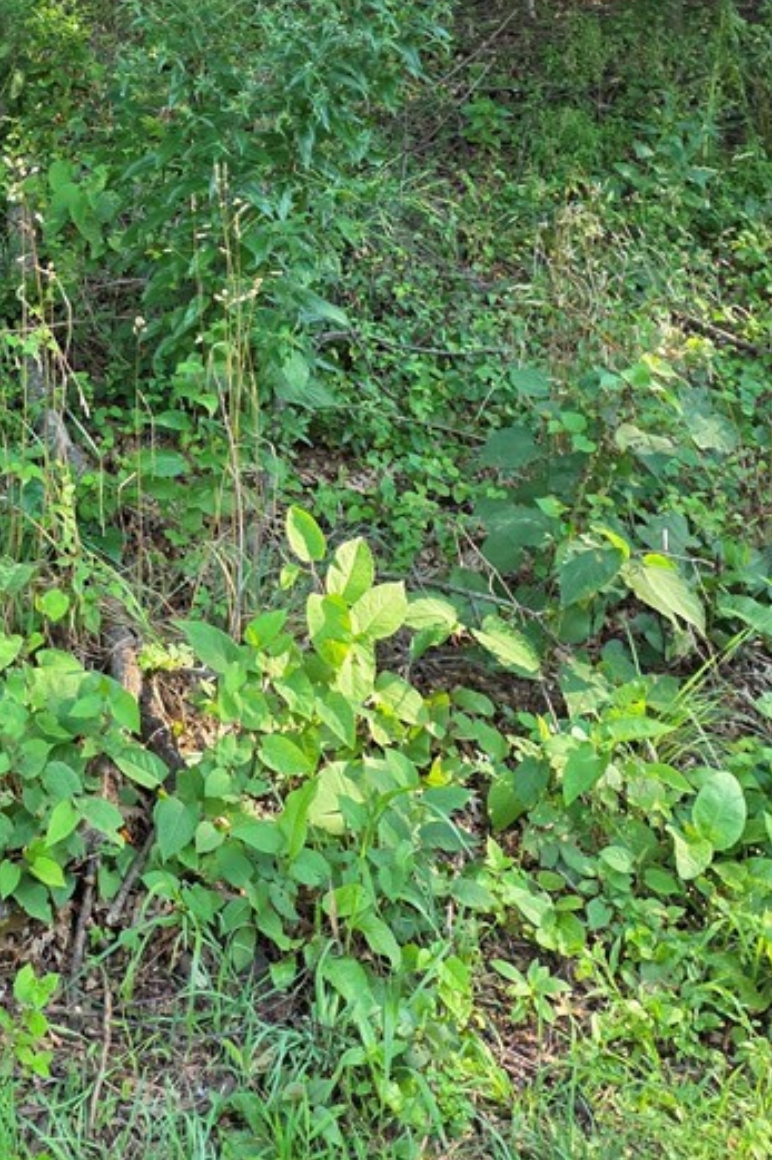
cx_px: 27
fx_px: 1513
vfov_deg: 38.3
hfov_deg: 27.2
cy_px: 65
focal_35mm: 47
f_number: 1.7
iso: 100
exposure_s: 1/180
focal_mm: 6.3
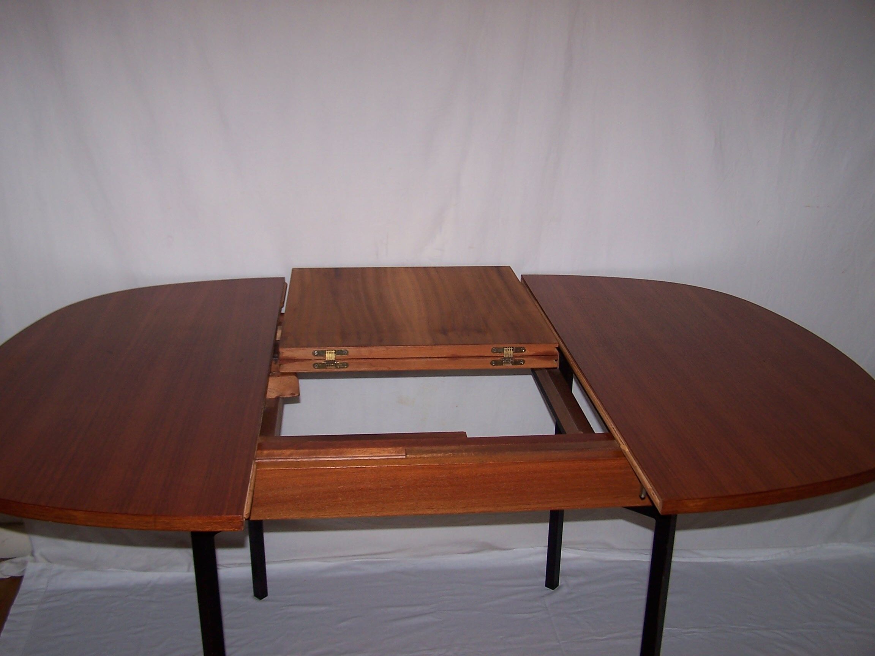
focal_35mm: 38
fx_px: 961
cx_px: 438
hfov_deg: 49.0
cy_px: 328
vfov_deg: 37.7
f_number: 2.8
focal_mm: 6.3
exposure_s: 1/60
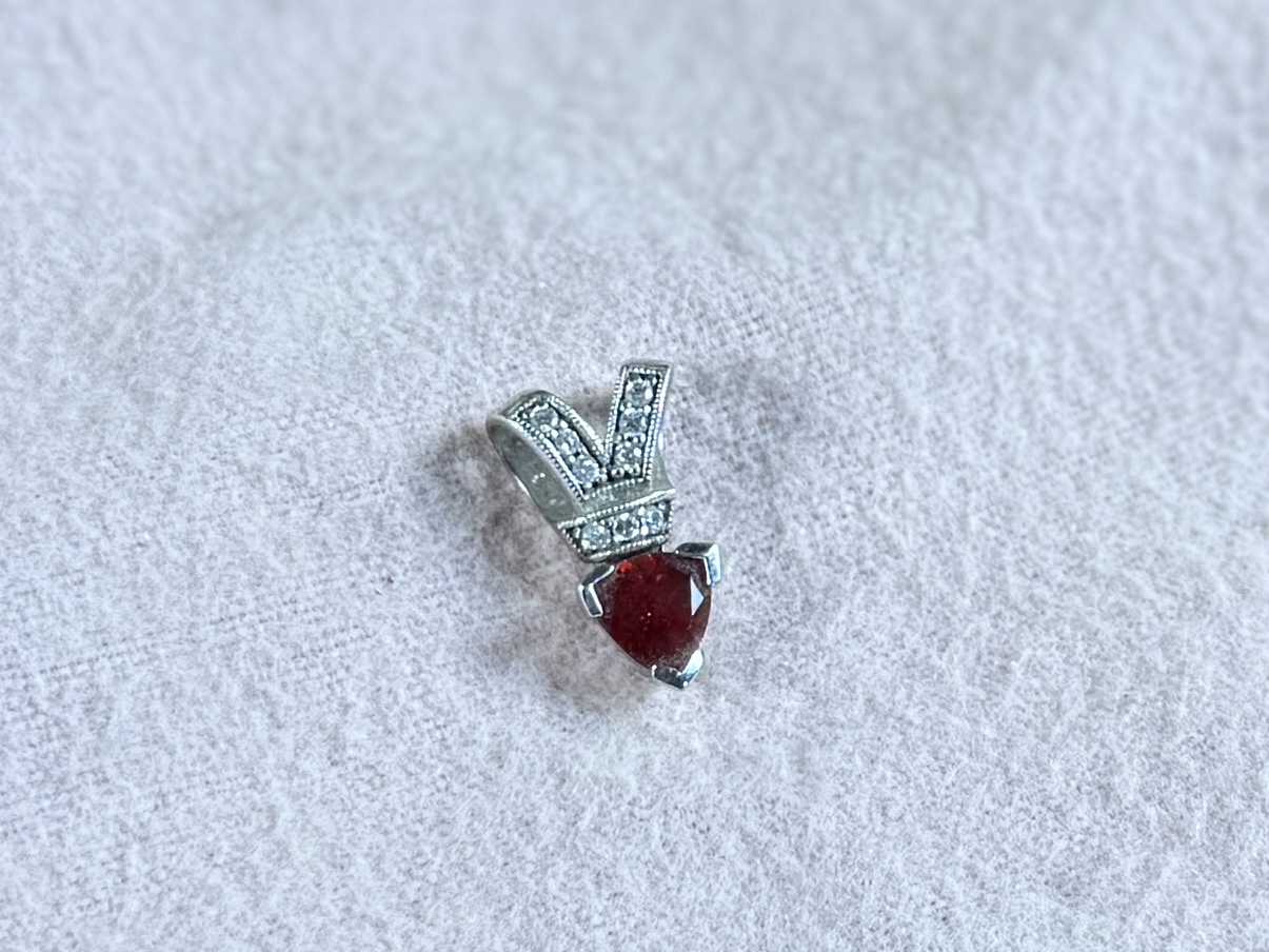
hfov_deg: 71.6
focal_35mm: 24
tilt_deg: -43.3
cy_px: 476
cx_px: 634
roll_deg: -1.1
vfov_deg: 56.8
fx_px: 880
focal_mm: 6.76
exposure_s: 1/249
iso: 64
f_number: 1.78
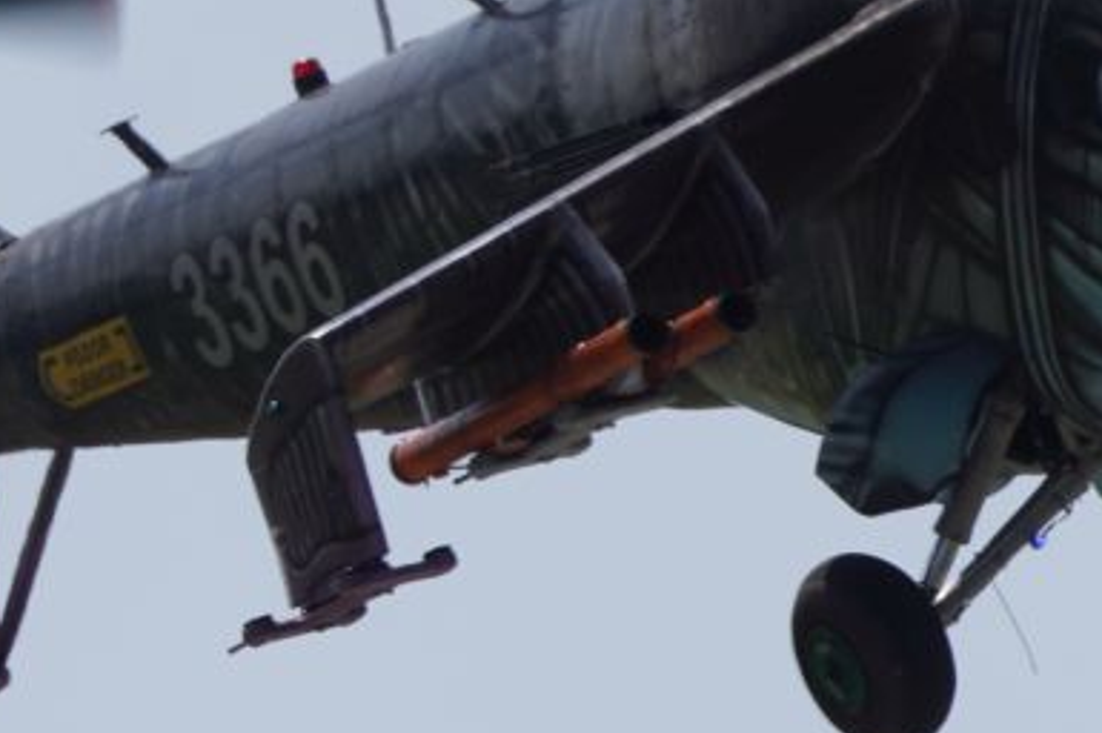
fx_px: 70701
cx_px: 1291
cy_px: -27
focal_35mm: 2312
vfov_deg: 0.6
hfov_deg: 0.9
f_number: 6.3
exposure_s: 1/640
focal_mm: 463
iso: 100
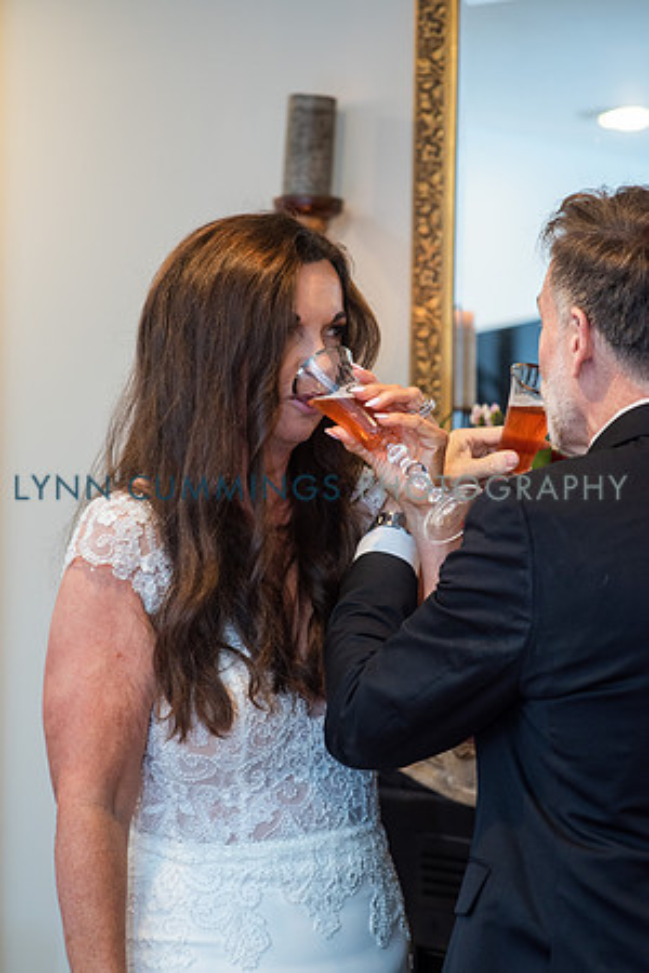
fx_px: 2298
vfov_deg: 23.9
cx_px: 324
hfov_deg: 16.1
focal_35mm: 85
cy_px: 486
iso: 1250
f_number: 3.2
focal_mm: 85
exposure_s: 1/160
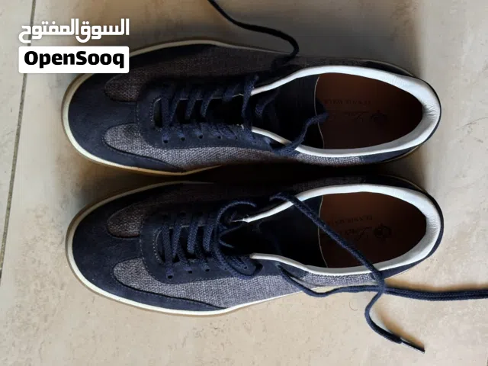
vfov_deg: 30.3
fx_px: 677
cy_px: 183
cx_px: 244
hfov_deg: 39.7
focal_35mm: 48
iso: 125
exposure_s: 1/50
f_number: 1.78
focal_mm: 6.76
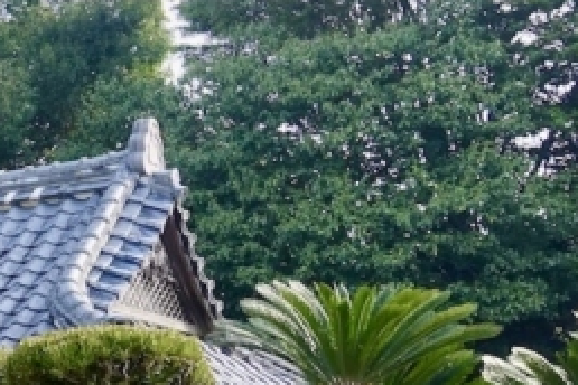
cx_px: -524
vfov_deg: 12.0
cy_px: 438
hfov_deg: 15.3
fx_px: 1798
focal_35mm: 112
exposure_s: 1/125
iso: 125
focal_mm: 10.42
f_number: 5.6
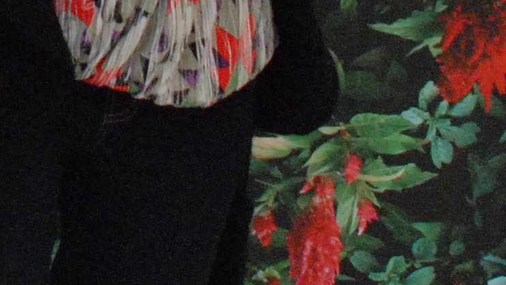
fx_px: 2643
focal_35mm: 197
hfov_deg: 10.7
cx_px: -120
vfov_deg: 5.9
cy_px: -421
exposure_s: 1/60
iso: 1250
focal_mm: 24
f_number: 8
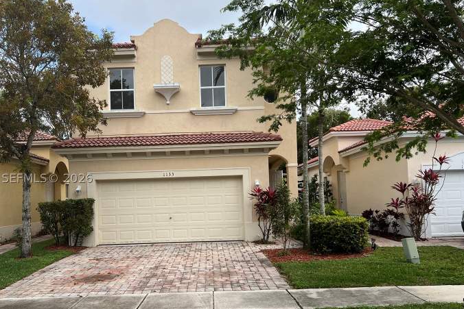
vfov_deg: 41.0
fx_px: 413
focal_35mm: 32
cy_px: 178
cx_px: 198
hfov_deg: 58.5
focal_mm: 5.7
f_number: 1.5
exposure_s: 1/2165
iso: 50
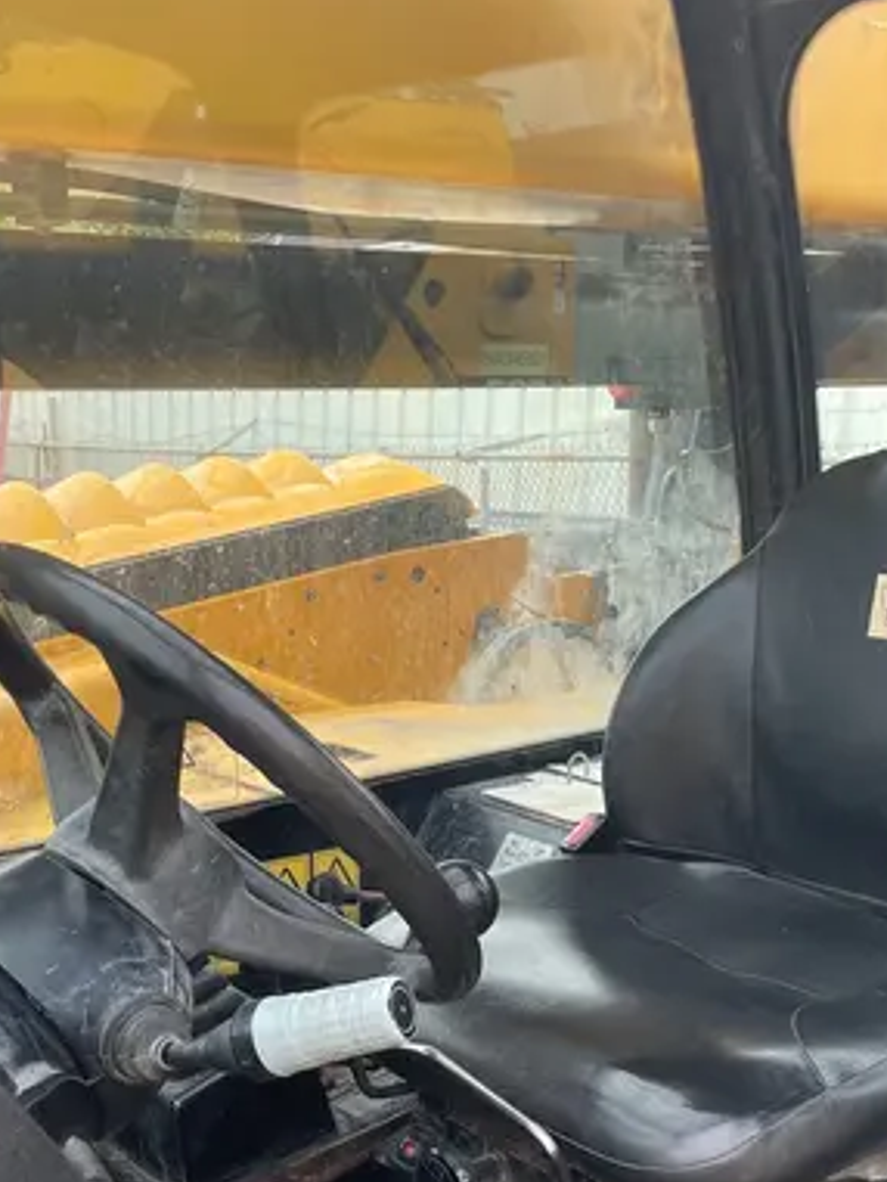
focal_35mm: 50
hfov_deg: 29.1
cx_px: 527
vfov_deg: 37.4
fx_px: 1707
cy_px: 858
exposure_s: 1/535
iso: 32
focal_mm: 4.2
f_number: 1.6
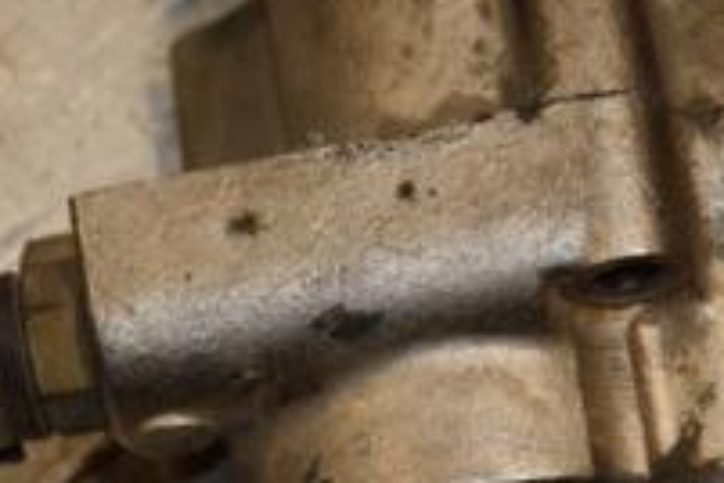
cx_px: 407
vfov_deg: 4.4
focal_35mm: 314
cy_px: 177
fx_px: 6314
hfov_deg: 6.6
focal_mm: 70
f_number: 8
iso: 800
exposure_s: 1/200
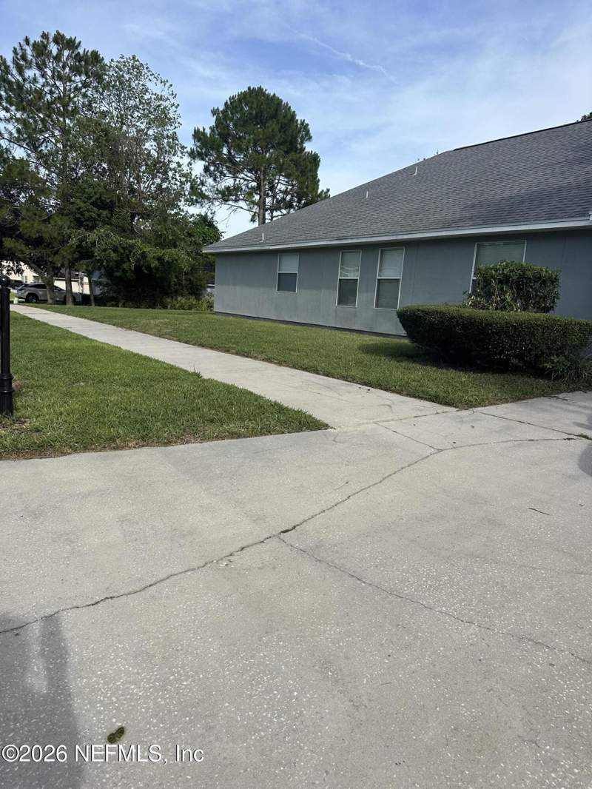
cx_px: 296
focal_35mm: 24
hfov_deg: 56.8
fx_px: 547
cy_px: 394
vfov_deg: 71.6
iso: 80
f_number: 1.78
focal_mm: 6.86
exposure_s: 1/3597
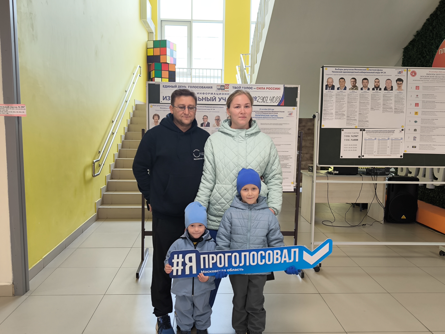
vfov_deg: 48.2
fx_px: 373
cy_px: 167
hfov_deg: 61.7
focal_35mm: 29
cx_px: 222
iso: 100
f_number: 1.9
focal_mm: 6.92
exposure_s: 1/100
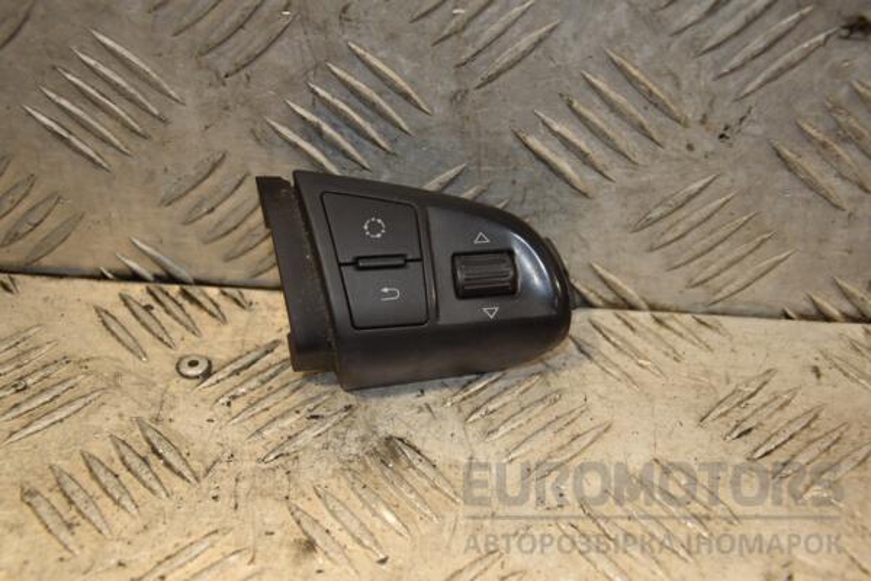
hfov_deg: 29.9
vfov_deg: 20.2
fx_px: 1633
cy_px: 290
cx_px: 436
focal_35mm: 68
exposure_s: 1/200
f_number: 5.6
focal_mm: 45
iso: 800
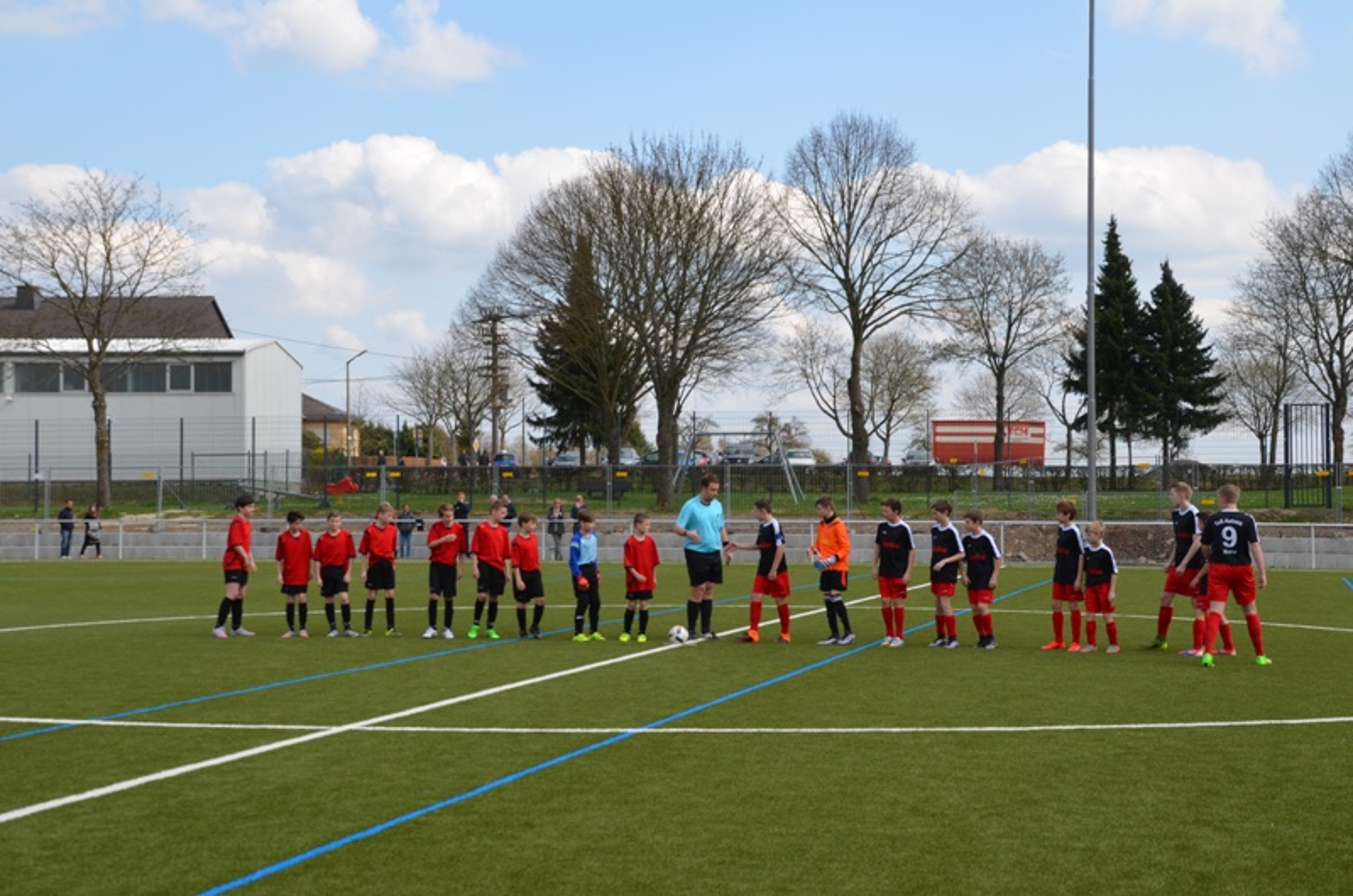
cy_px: 448
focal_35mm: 57
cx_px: 676
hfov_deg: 35.1
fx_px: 2138
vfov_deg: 23.7
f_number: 8
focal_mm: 38
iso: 100
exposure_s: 1/250
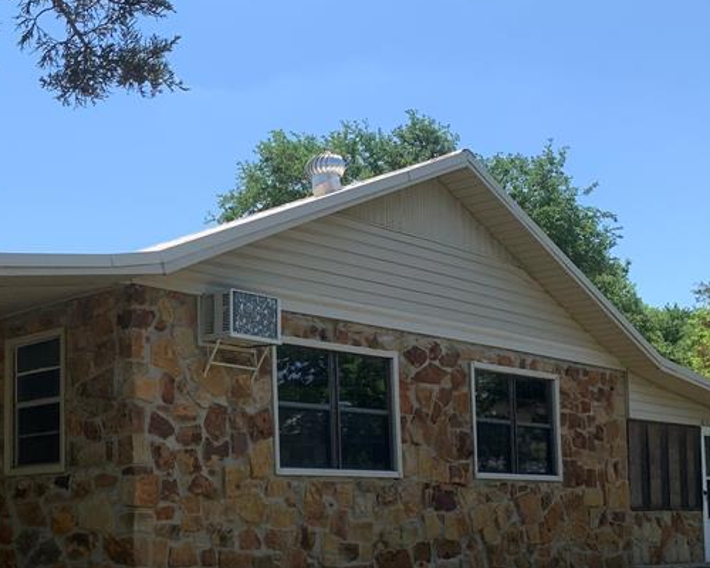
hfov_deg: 34.4
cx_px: 98
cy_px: 459
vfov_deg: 28.5
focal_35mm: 52
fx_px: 1093
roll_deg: +0.4
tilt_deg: +4.2
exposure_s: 1/1468
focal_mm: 4.25
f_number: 1.8
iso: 25
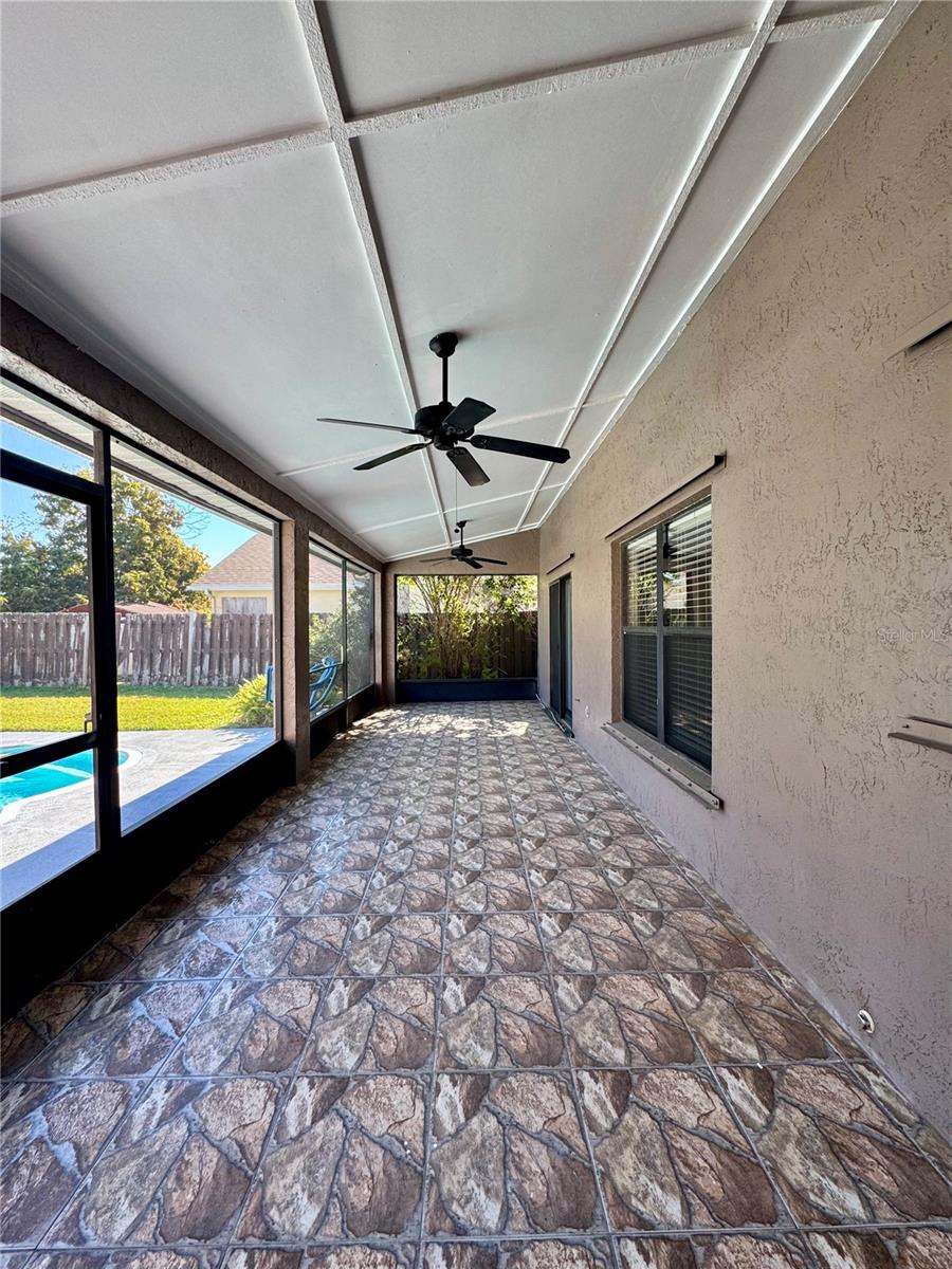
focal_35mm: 14
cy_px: 634
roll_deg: +0.7
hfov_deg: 85.7
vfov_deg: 102.1
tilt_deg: -1.2
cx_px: 476
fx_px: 513
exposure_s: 1/99
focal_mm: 2.22
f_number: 2.2
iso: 50
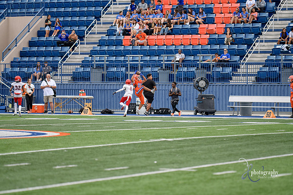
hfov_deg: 12.1
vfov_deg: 8.1
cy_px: 98
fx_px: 1384
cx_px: 146
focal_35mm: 170
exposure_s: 1/800
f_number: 2.8
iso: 360
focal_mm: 170
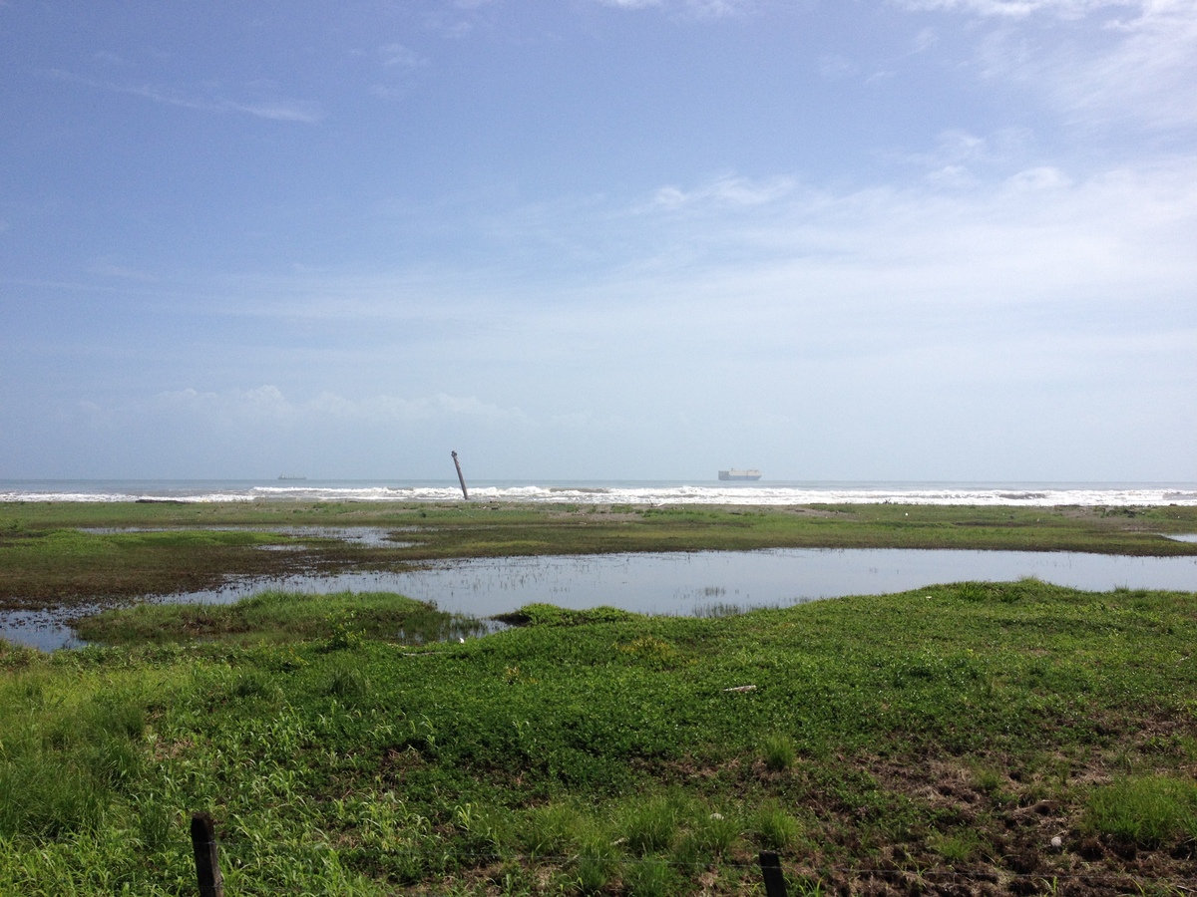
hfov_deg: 52.6
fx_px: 1210
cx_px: 598
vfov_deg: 40.7
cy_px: 448
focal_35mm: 35
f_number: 2.4
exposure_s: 1/3247
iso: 50
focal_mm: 4.28
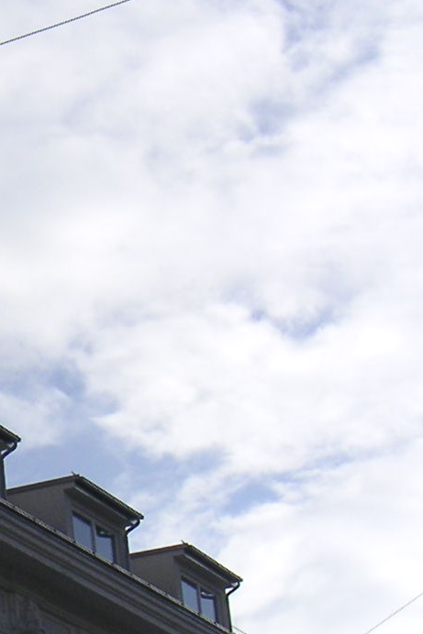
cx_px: -321
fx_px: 2063
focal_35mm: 117
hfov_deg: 11.0
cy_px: 494
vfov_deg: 17.4
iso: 50
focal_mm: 6
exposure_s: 1/350
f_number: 6.7
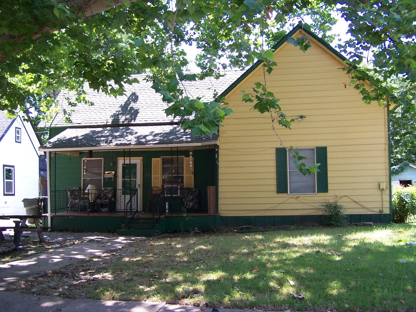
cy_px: 156
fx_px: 457
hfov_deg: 49.0
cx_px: 208
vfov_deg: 37.7
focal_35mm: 38
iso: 80
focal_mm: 6.3
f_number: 2.8
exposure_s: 1/125
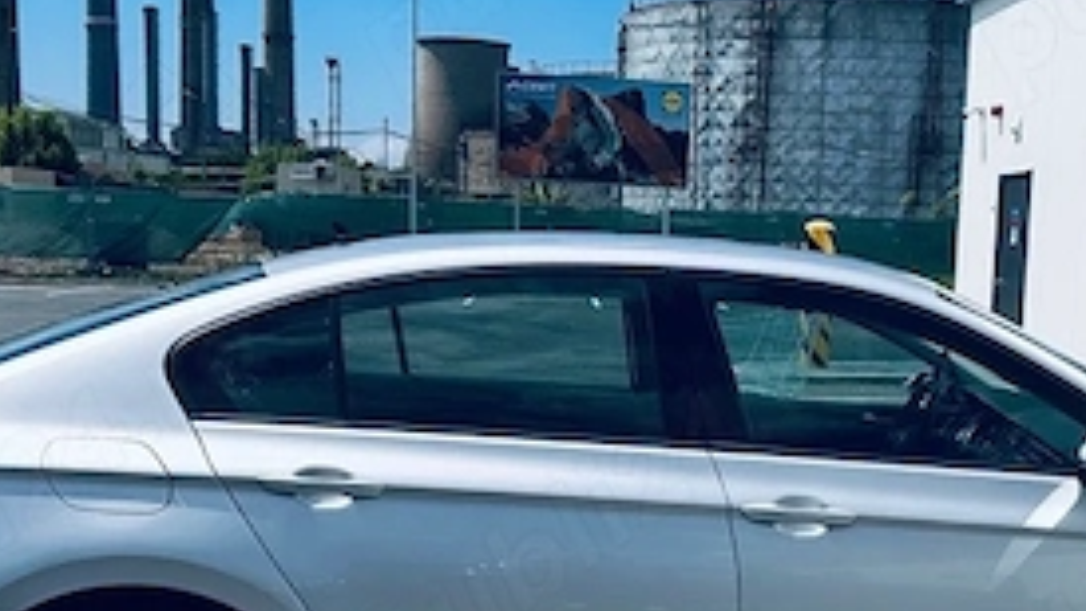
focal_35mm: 62
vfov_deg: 19.1
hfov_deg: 33.3
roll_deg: -1.1
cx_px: 777
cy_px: 524
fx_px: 1785
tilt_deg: -8.8
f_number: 1.5
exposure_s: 1/8000
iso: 50
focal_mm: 5.7
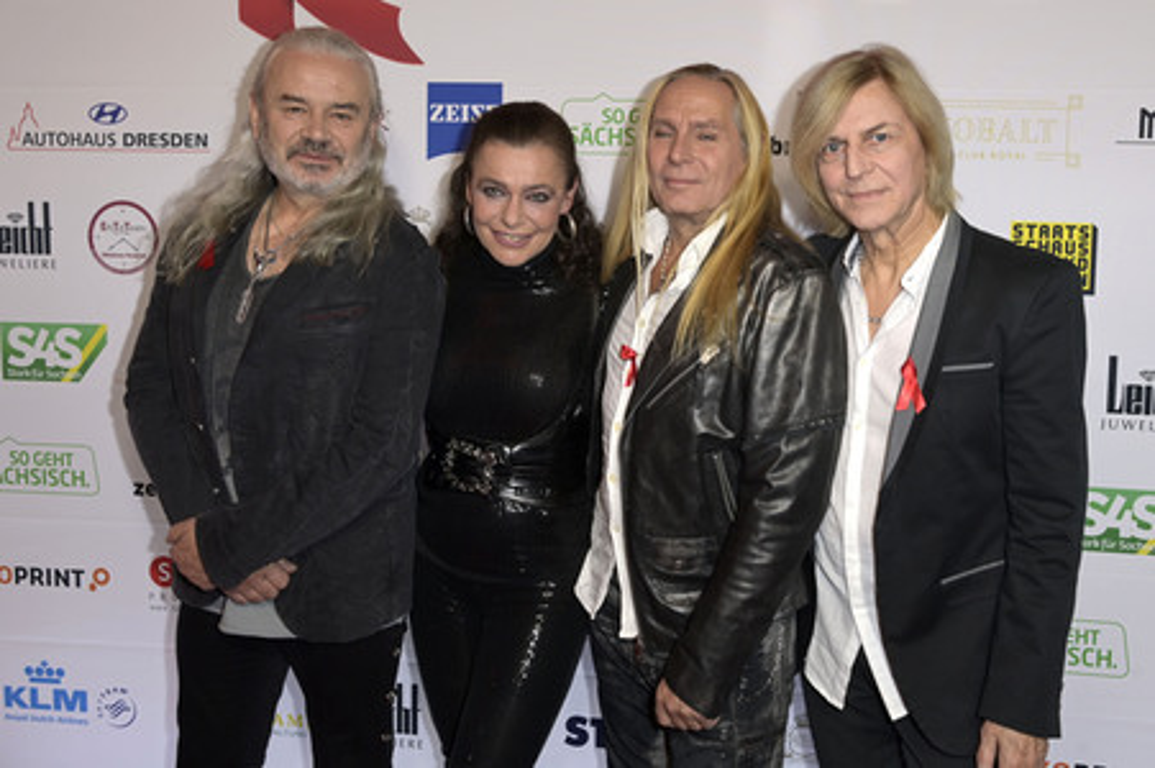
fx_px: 1026
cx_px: 578
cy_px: 384
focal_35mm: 32
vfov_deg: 41.1
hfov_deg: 58.8
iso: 640
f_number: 5.6
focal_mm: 32
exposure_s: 1/250
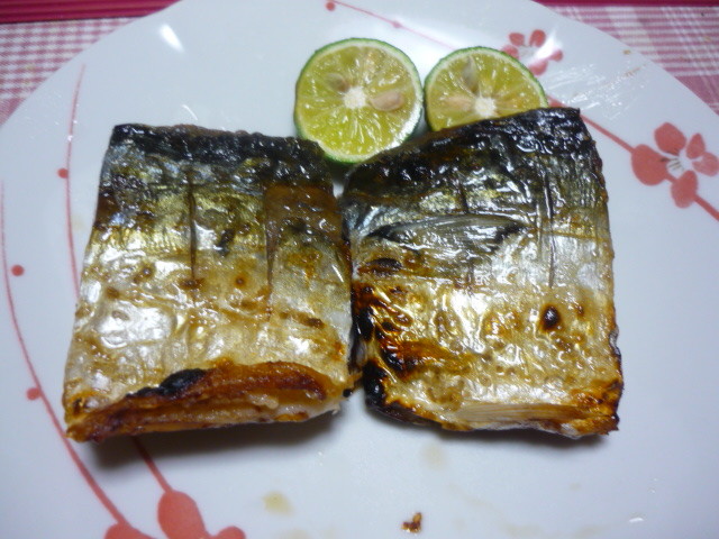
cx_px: 360
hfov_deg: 55.4
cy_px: 270
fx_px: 685
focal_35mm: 33
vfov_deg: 42.9
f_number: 2.8
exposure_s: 1/30
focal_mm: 5.5
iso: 160
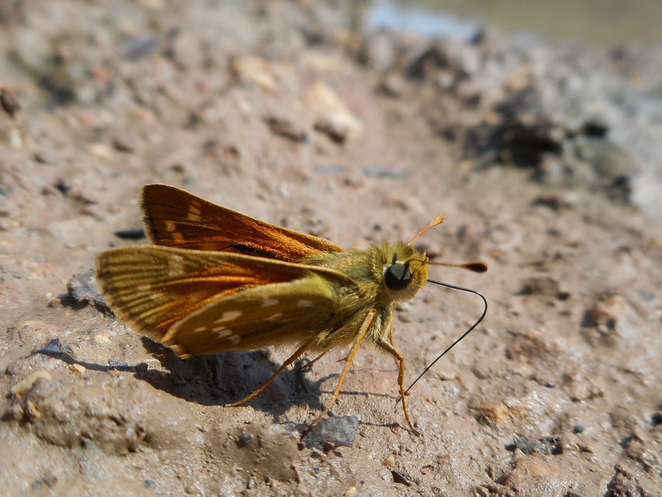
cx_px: 331
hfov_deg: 69.4
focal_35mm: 25
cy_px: 248
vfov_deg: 54.9
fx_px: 478
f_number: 3.7
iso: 80
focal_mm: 4.5
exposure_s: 1/640
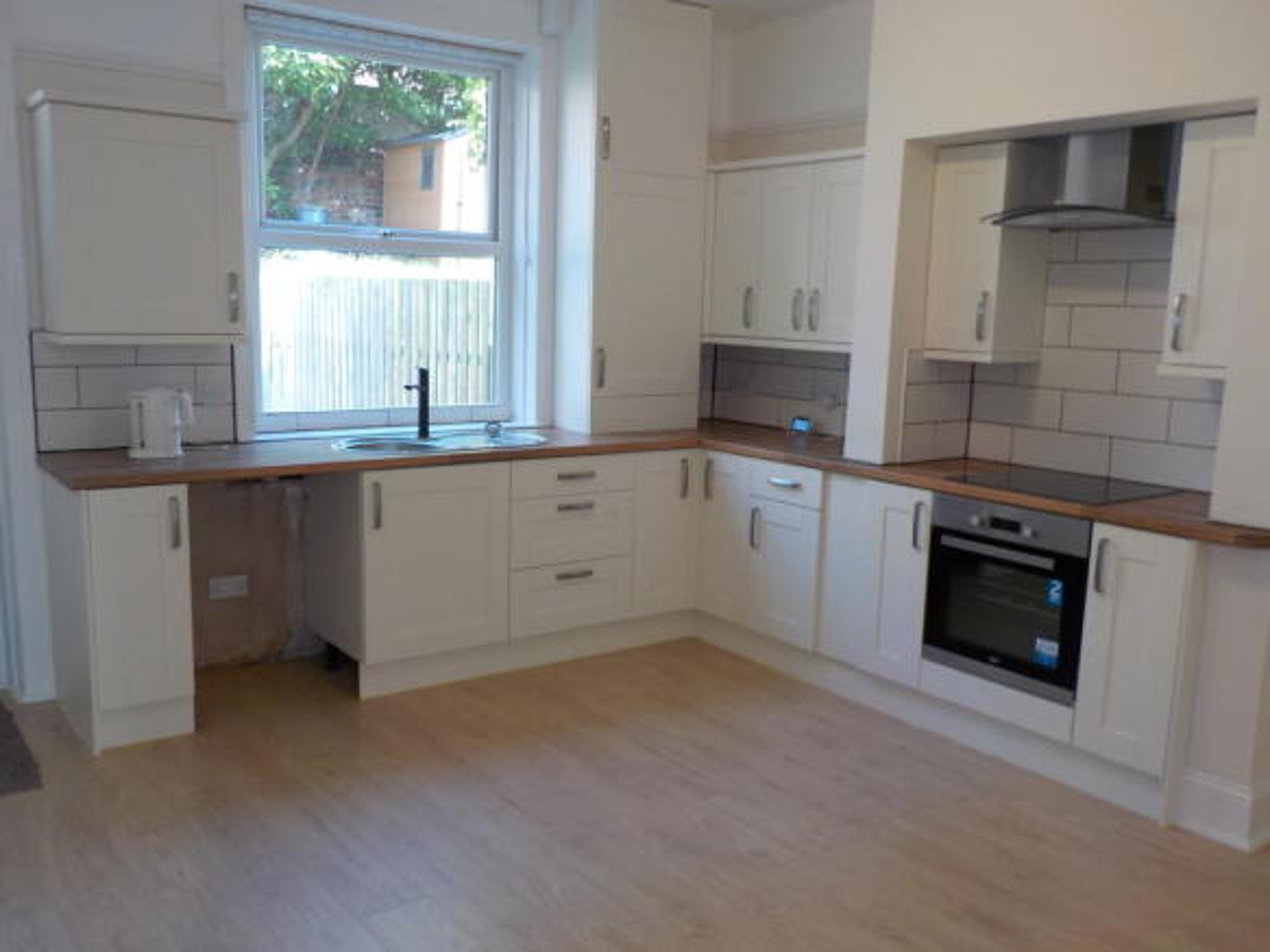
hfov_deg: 60.0
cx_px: 635
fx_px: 1100
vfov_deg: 46.8
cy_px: 476
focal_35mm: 30
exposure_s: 1/40
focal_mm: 4.1
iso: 125
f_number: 3.3
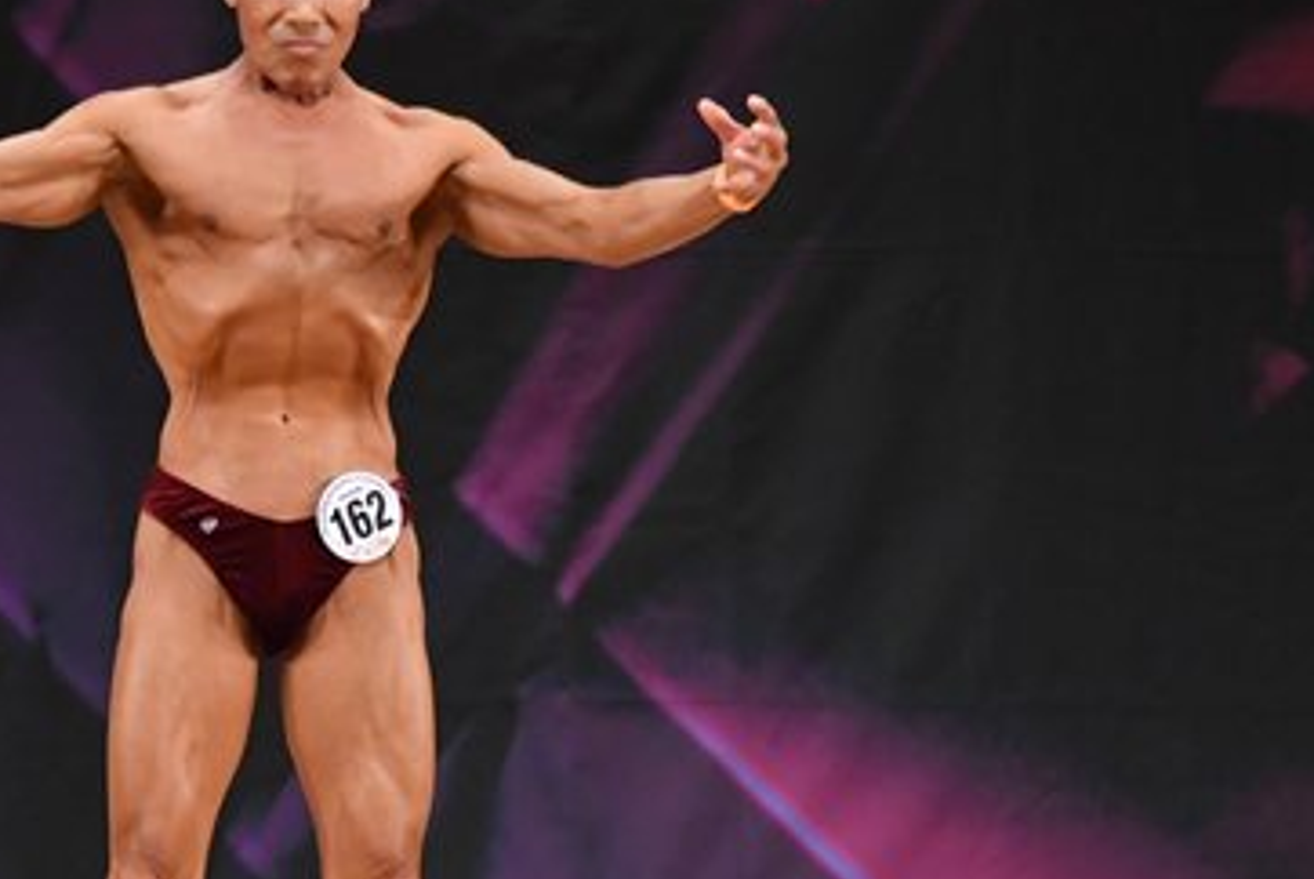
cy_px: 683
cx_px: 285
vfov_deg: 2.5
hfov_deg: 3.8
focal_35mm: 545
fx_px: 19908
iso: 3200
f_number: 5.6
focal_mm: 170
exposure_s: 1/400
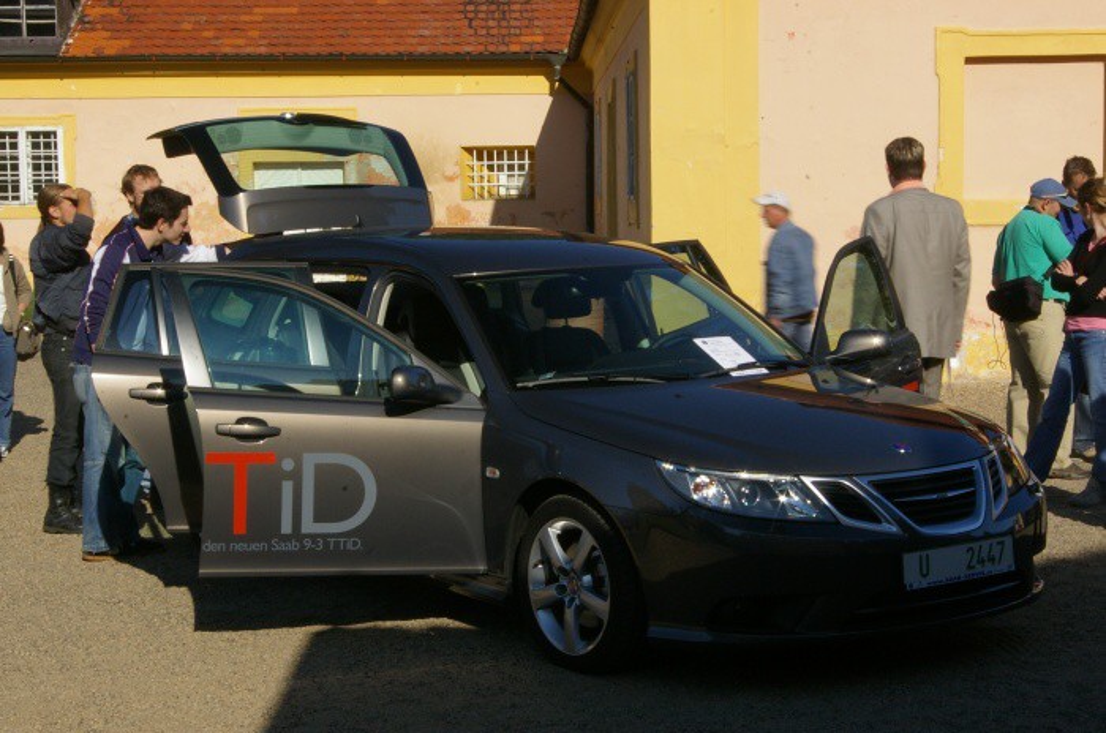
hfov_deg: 35.1
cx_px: 553
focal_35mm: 57
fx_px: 1748
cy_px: 366
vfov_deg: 23.7
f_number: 29
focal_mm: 38
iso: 400
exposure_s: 1/25
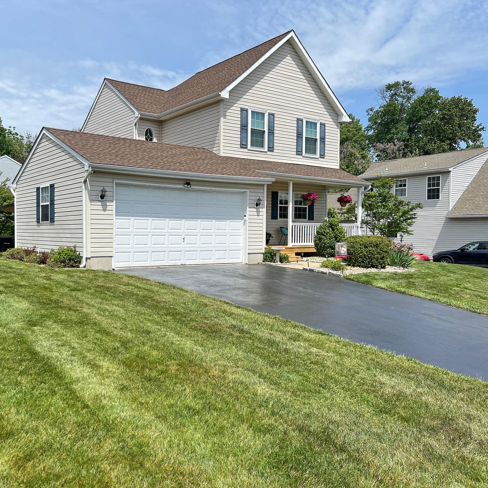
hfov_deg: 52.0
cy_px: 245
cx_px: 185
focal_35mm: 31
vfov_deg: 52.5
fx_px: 494
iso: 50
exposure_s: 1/5076
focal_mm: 5.7
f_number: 1.5
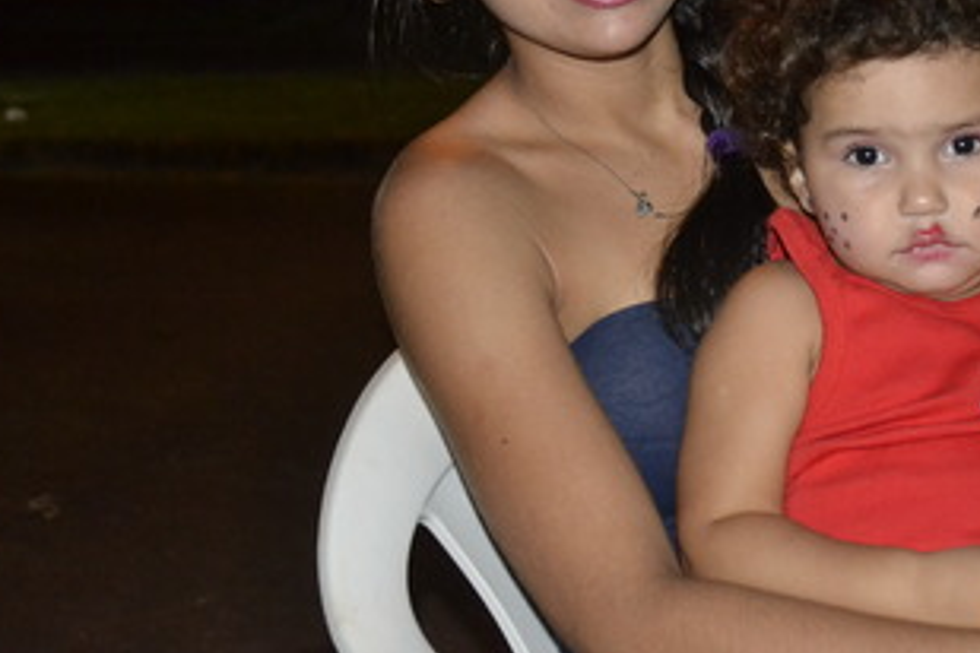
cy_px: 162
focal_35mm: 77
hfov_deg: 26.1
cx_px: 687
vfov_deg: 17.6
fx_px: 2096
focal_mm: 32
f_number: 4.2
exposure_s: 1/60
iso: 3200
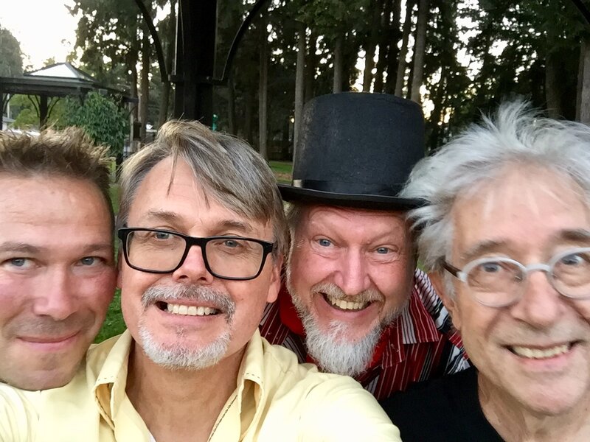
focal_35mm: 31
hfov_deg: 58.4
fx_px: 528
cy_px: 221
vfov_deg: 45.4
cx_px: 295
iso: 100
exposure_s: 1/30
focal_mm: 2.65
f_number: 2.2
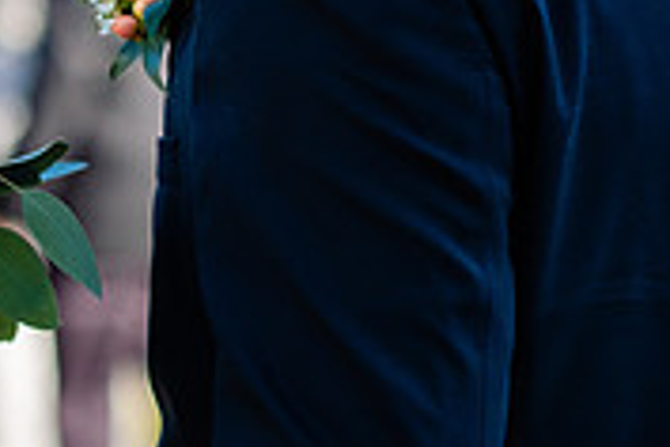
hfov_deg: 6.8
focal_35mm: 301
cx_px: -149
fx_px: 5602
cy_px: 167
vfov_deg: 4.6
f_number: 2
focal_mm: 56
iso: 250
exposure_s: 1/2500
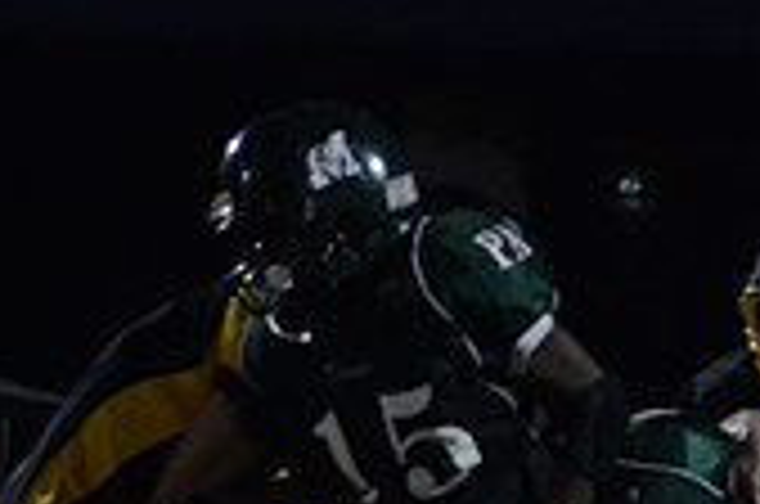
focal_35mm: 1029
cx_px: 922
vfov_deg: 1.3
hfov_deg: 2.0
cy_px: 778
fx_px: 21682
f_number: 5.6
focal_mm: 200
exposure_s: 1/320
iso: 3200
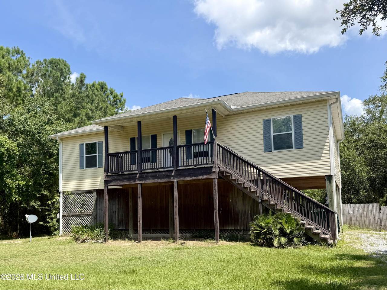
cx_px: 194
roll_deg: +1.8
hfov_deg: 71.6
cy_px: 145
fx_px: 268
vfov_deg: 56.8
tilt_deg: +5.1
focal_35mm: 24
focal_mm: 6.76
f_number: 1.78
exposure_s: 1/3145
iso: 80
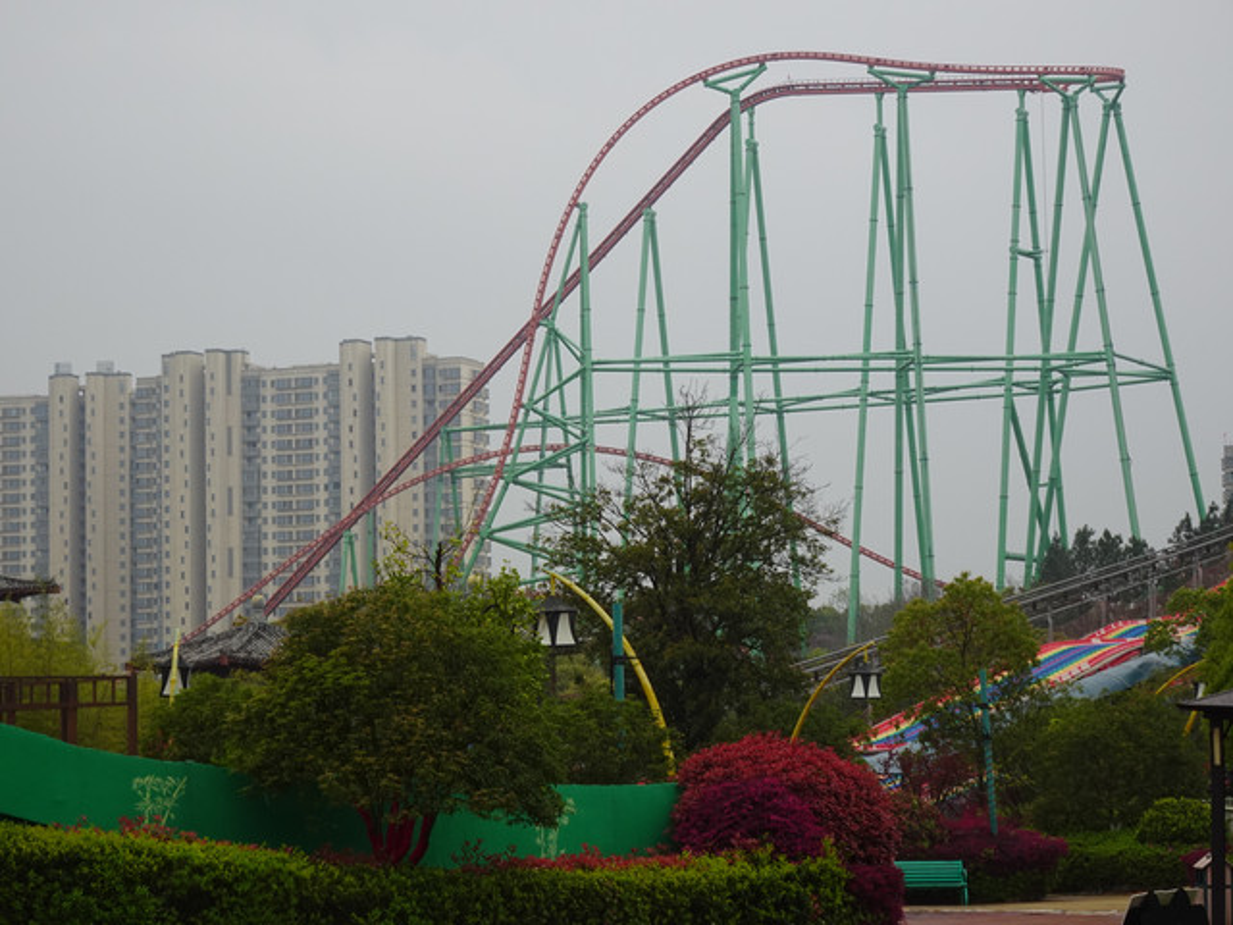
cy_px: 462
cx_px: 616
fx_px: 3562
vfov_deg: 14.8
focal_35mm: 100
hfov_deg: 19.6
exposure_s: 1/160
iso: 80
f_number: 5
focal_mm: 15.65
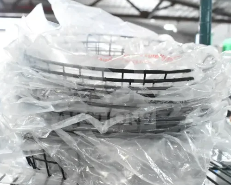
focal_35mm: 47
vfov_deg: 32.3
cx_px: 103
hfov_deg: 39.8
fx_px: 318
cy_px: 93
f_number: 7.1
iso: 6400
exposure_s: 1/200
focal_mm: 27
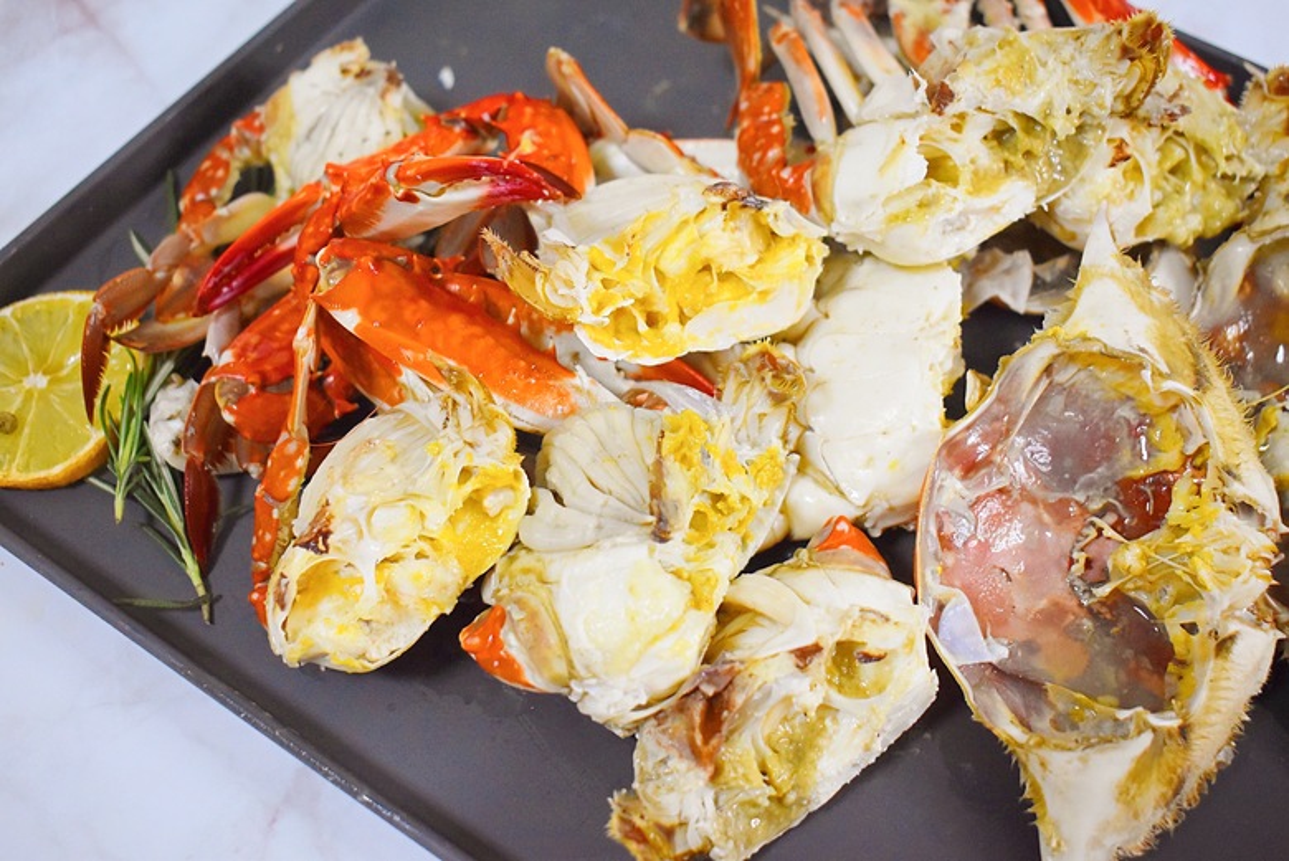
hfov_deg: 42.3
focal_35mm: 46
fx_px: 1666
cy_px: 430
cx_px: 644
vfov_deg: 29.0
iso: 1600
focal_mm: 31
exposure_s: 1/125
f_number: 4.2
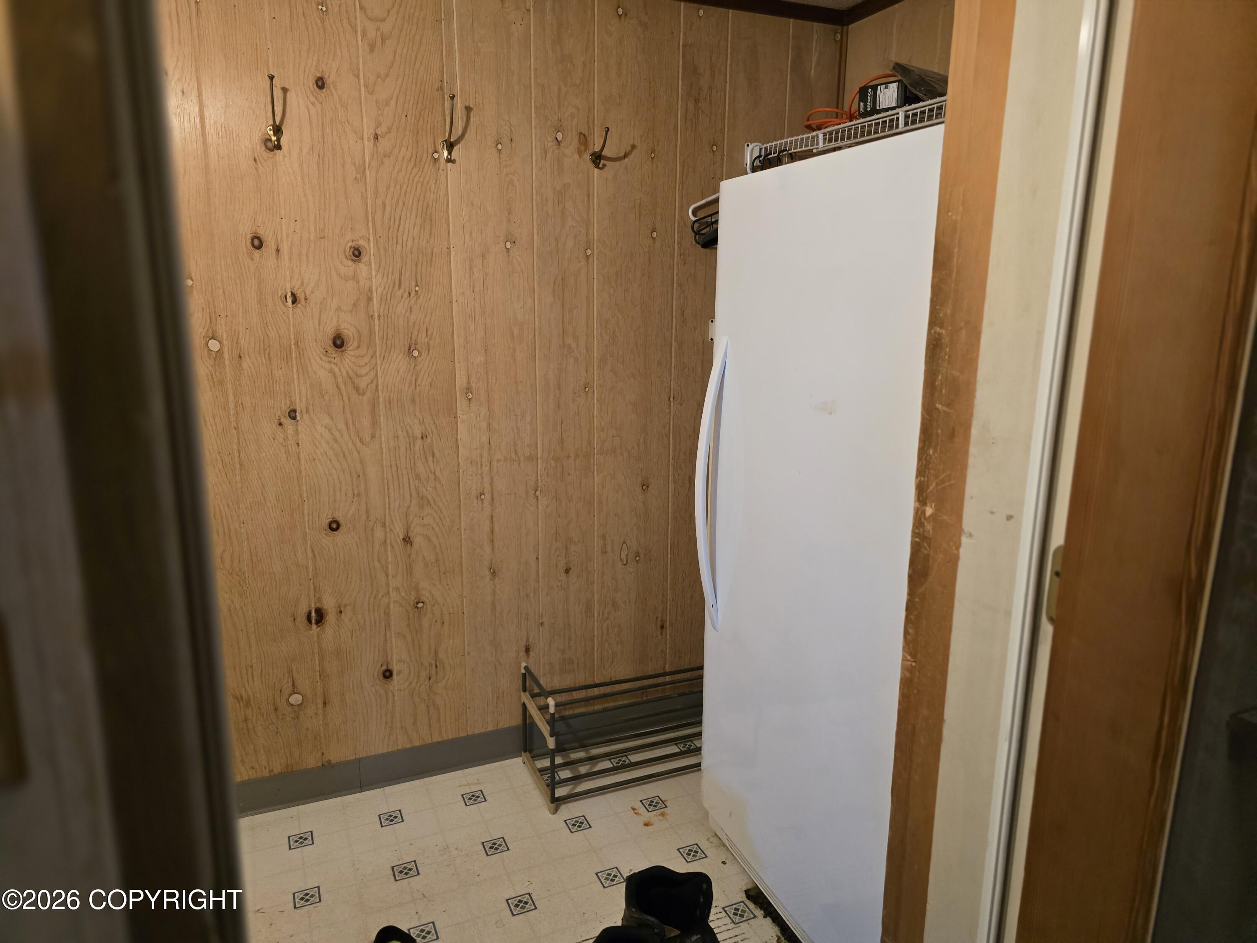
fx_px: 835
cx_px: 628
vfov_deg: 58.9
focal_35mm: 23
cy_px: 472
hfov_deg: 73.9
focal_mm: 6.3
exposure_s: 1/120
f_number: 1.7
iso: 1000
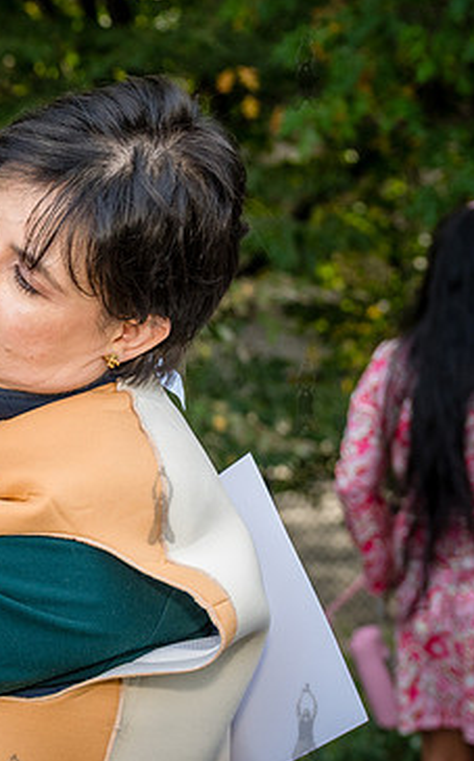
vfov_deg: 19.5
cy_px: 384
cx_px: -310
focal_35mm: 107
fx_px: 2215
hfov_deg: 11.5
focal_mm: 50
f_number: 5
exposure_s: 1/800
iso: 1000
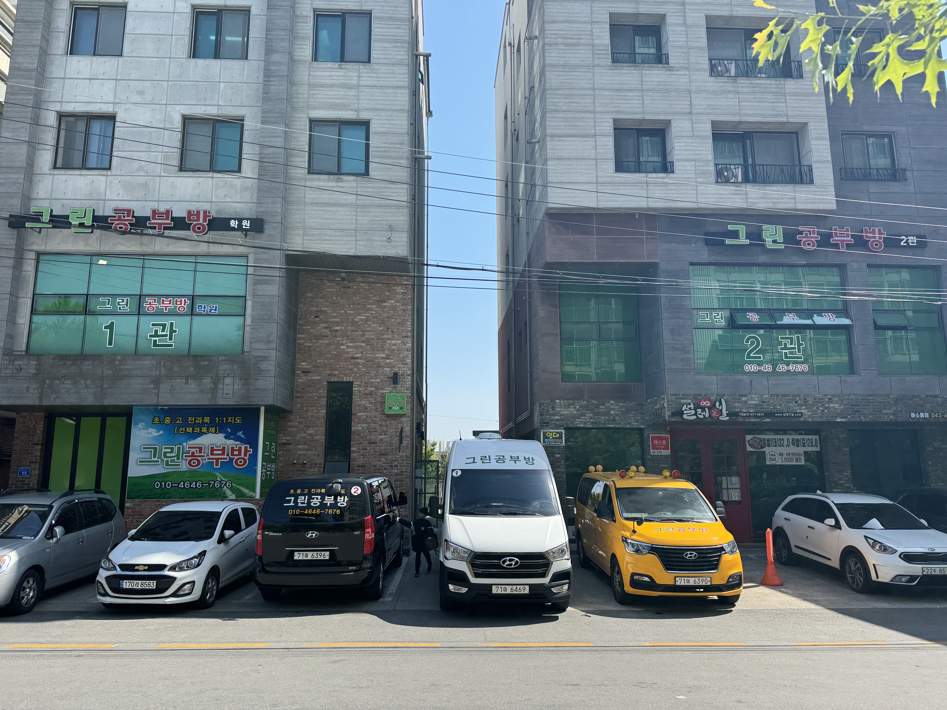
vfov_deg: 56.8
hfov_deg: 71.6
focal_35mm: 24
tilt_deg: +10.0
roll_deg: +0.0
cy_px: 355
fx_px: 657
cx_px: 474
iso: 80
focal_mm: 6.76
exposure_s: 1/2041
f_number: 1.78
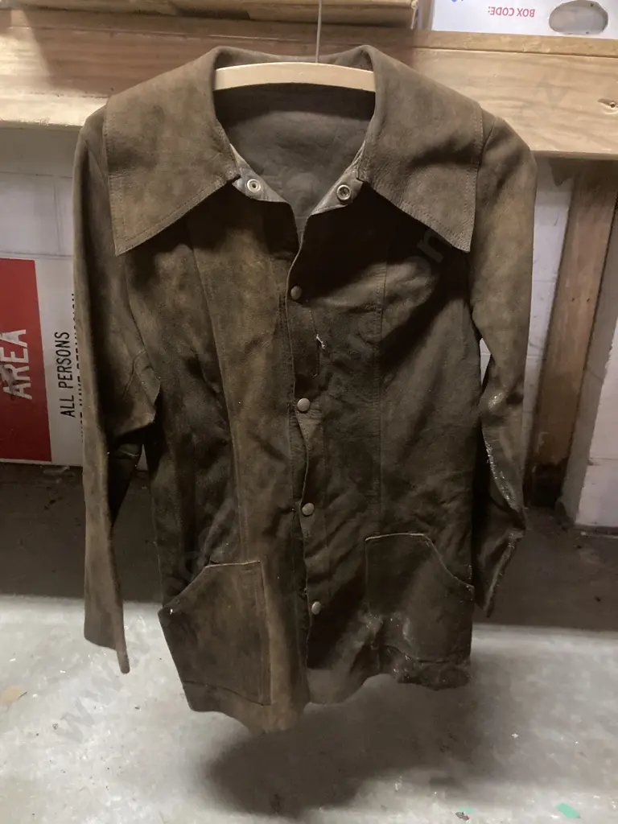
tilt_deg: -19.3
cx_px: 309
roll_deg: -5.2
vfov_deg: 63.4
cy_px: 412
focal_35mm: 28
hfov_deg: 49.7
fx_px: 667
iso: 640
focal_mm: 3.99
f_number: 1.8
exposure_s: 1/20
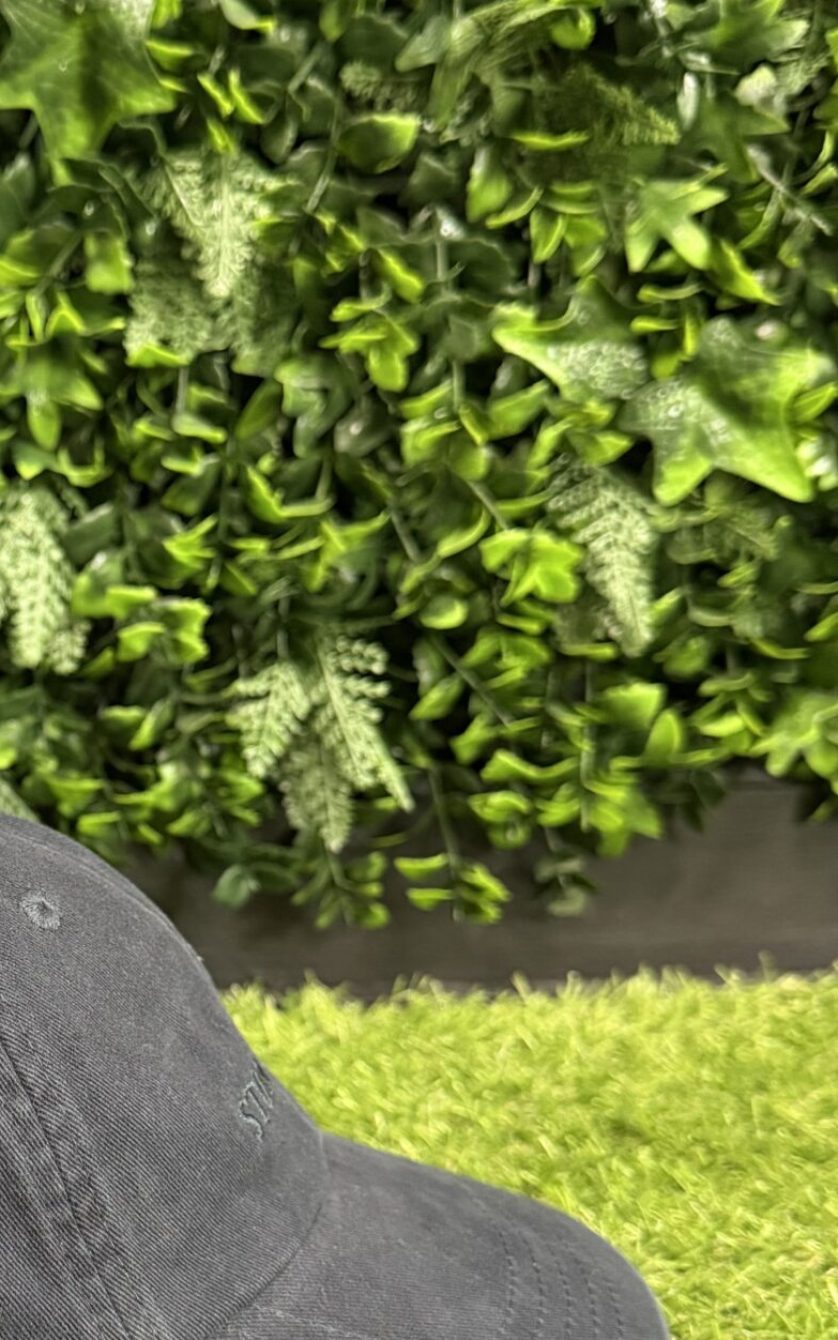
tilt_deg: -11.2
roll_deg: +0.8
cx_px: -70
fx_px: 1899
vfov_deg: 38.6
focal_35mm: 52
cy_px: 848
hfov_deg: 23.4
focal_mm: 6.76
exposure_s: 1/60
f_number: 1.78
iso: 800
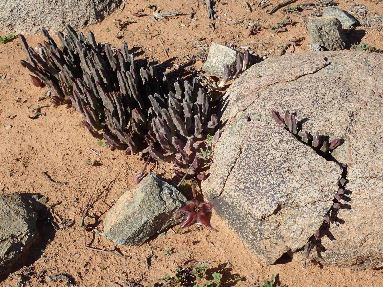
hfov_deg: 29.8
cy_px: 144
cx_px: 192
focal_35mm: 65
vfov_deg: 22.6
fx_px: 719
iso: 100
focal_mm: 11.78
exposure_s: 1/400
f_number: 5
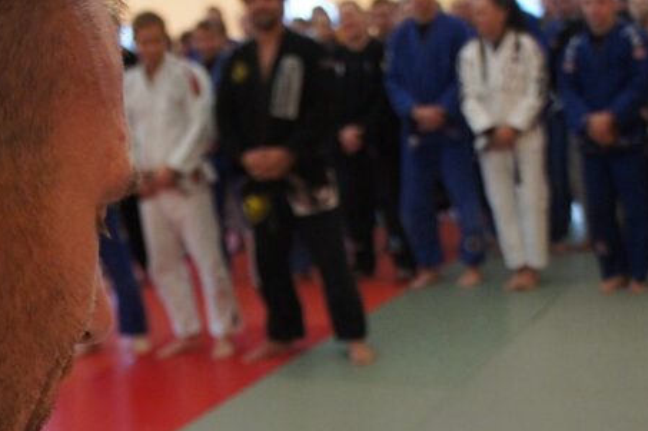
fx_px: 1097
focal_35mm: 61
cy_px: 349
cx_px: 312
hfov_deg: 32.9
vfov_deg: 21.9
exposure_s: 1/125
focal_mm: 18
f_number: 3.5
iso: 1600
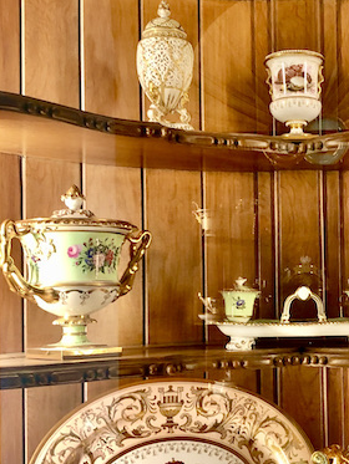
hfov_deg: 23.9
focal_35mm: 60
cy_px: 276
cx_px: 303
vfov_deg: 32.1
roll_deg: +1.2
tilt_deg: +1.6
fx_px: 806
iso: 80
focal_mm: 4
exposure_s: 1/15
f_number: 1.8
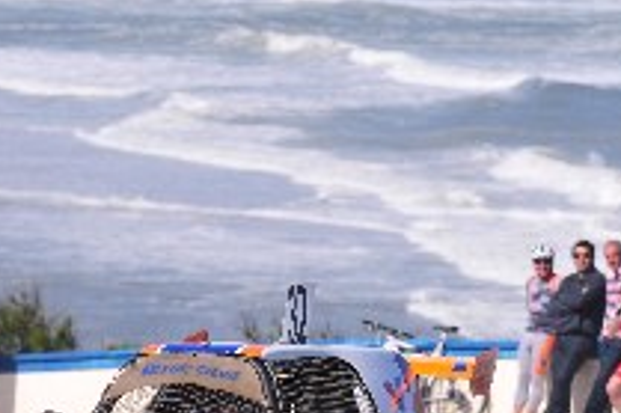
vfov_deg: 2.8
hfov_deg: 4.3
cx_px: 241
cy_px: 343
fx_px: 8342
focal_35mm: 484
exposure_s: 1/800
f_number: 6.3
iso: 250
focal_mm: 150
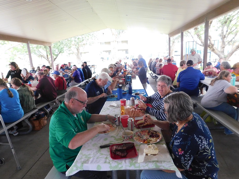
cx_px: 120
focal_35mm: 23
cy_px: 90
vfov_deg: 58.9
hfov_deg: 73.9
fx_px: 159
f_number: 3
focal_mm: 4
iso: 400
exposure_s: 1/30
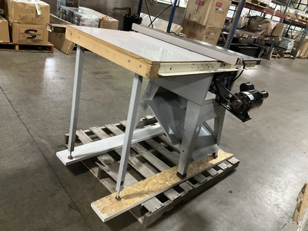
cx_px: 154
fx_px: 258
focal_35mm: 29
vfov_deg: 48.2
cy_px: 116
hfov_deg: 61.7
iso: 320
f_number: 1.8
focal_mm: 3
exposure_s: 1/30
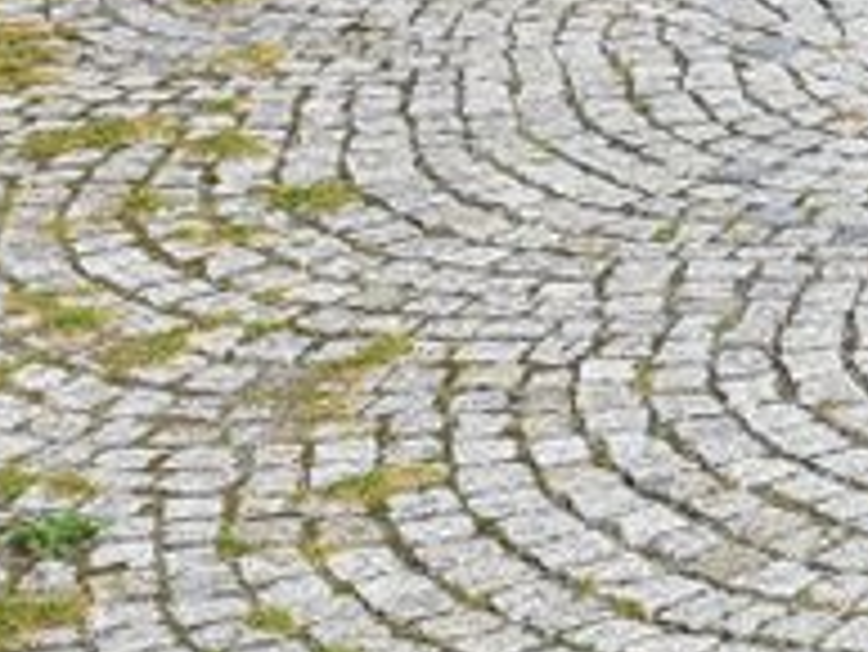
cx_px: 2190
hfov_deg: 10.9
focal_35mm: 148
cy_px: -695
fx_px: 3713
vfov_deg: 9.3
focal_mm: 5.4
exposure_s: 1/1272
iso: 50
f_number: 1.8
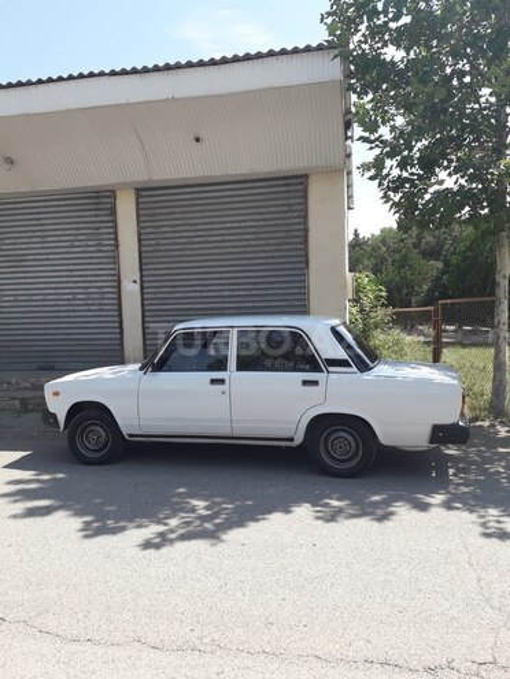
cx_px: 255
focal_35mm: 27
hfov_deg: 51.4
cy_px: 340
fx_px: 530
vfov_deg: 65.3
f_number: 1.9
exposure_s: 1/880
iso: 40
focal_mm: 3.6
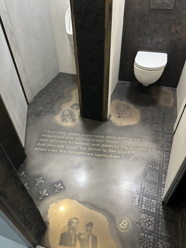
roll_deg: +1.3
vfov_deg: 71.6
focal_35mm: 24
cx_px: 93
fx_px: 172
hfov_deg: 56.9
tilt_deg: -41.9
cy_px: 124
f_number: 1.78
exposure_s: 1/50
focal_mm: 6.86
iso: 500
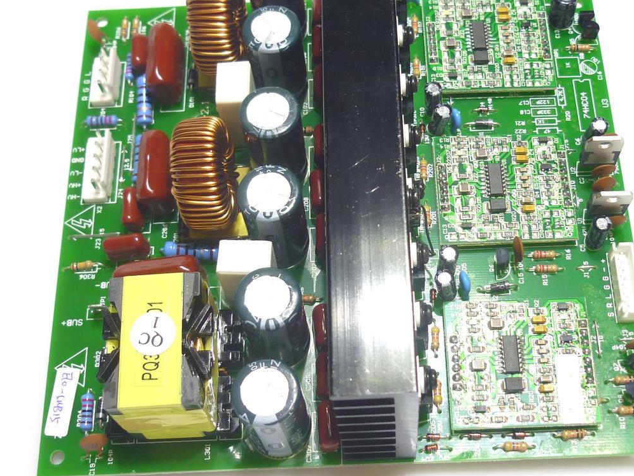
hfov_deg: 36.1
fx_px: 971
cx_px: 365
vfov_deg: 27.4
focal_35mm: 53
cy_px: 168
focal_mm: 5.5
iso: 80
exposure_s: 1/80
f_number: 2.8
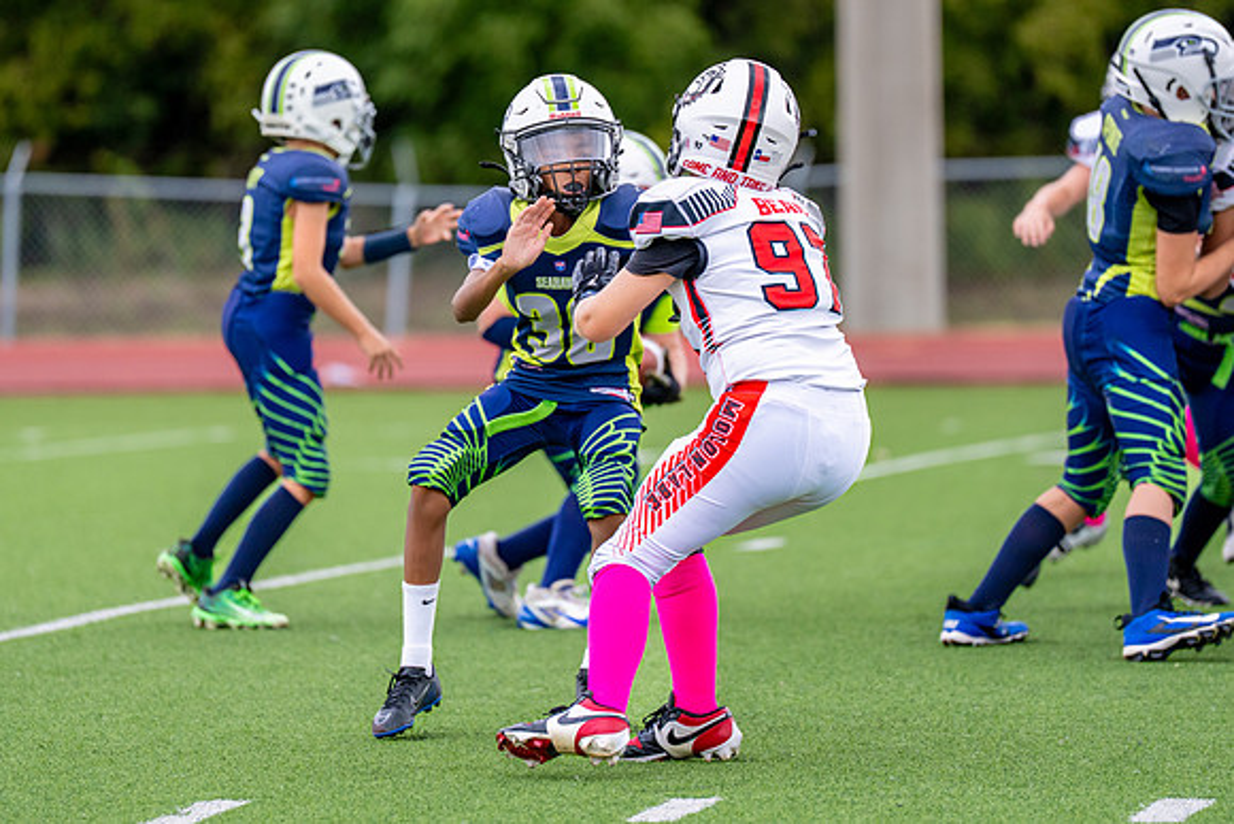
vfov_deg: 4.5
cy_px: 366
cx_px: 563
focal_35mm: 304
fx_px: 10436
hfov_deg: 6.8
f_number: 2.8
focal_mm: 200
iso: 400
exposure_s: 1/2500
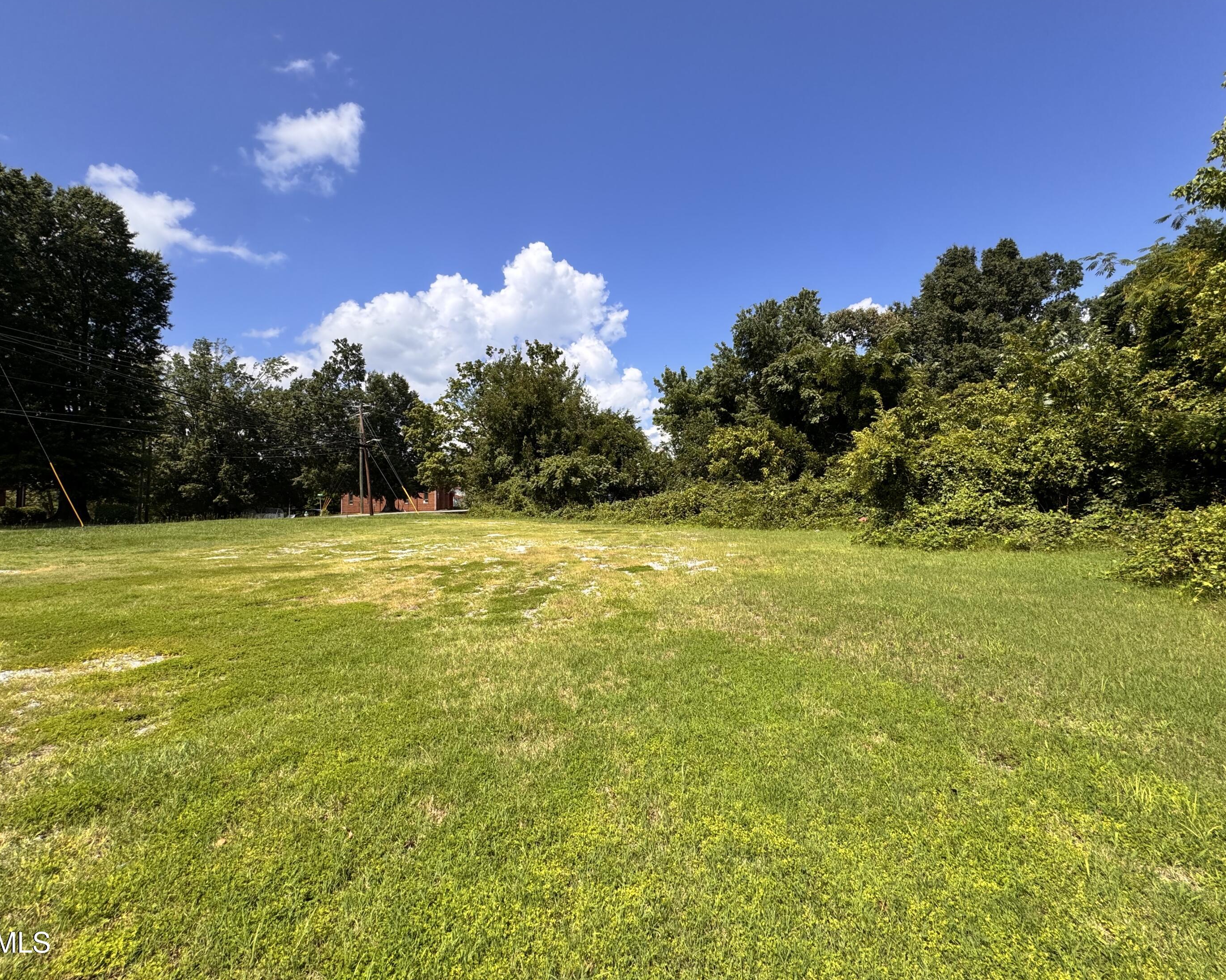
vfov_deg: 84.0
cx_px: 643
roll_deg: +1.6
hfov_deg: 96.7
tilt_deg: +2.4
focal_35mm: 15
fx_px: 544
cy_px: 485
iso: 50
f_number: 2.2
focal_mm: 2.22
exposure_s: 1/1709
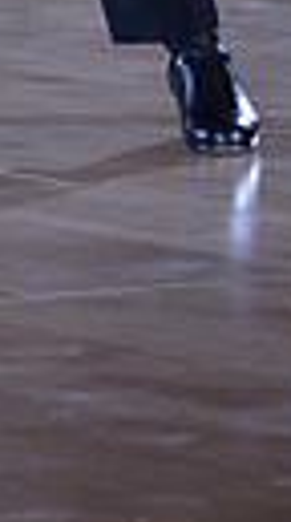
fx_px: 12999
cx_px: -168
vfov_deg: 2.3
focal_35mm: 942
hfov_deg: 1.3
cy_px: -639
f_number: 5.6
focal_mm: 200
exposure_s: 1/250
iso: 2000
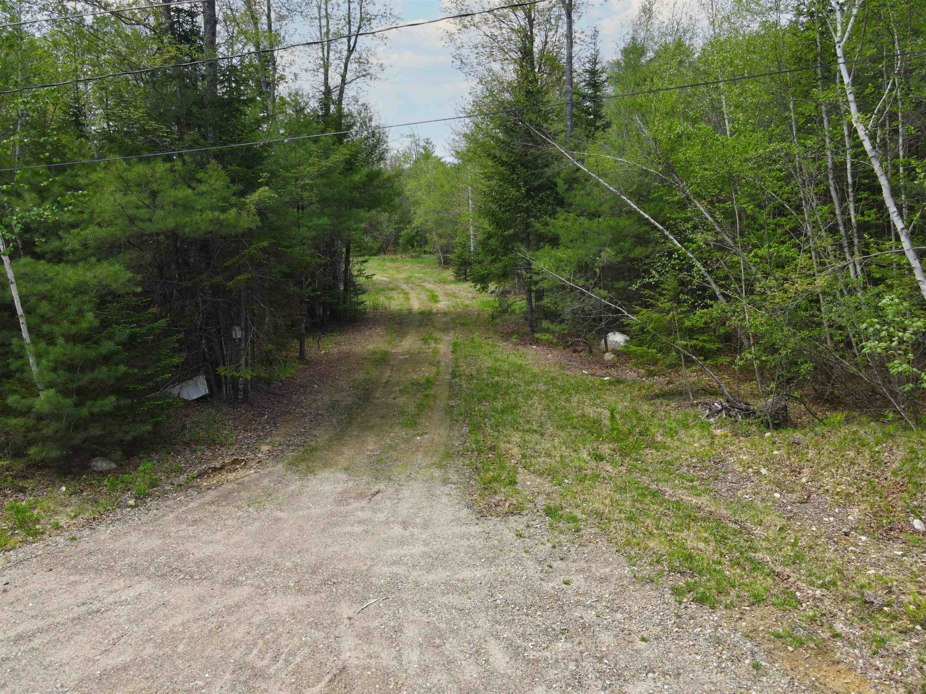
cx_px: 463
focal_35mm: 24
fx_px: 642
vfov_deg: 56.8
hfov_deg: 71.6
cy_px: 347
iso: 100
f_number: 2.8
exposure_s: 1/320
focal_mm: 4.5
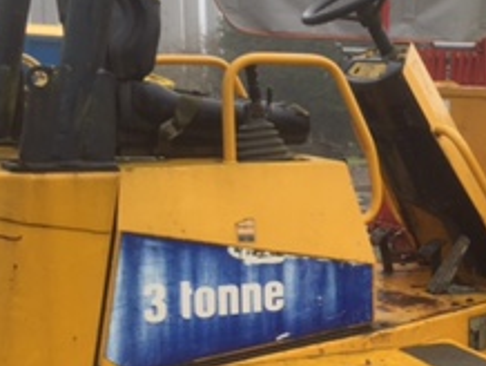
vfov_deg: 17.3
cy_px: 295
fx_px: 1195
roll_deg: -0.8
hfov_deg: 21.9
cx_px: 524
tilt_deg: -10.3
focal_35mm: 85
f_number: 2.2
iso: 32
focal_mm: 4.15
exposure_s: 1/130
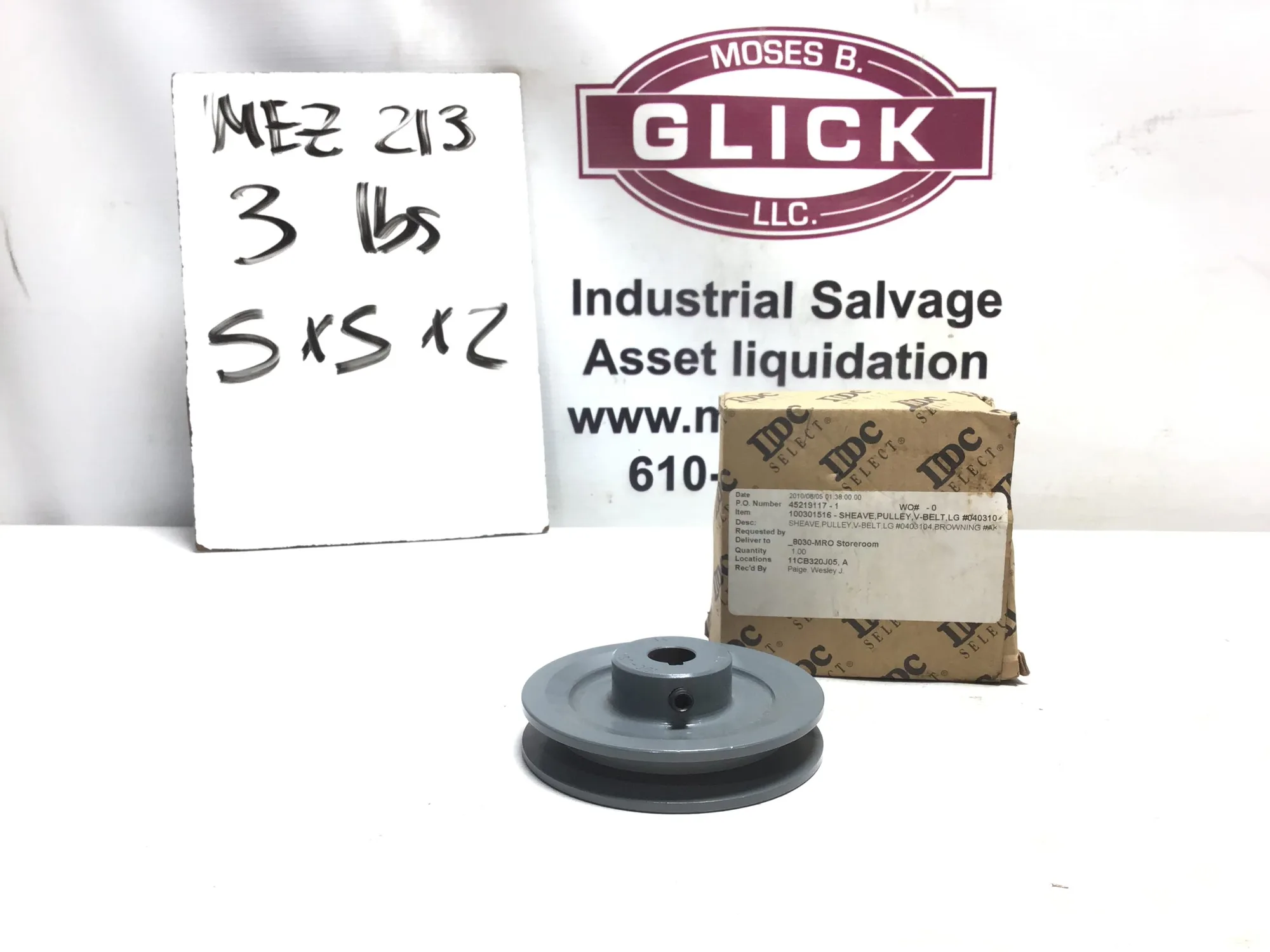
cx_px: 635
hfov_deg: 58.4
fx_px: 1137
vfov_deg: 45.4
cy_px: 476
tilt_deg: -11.1
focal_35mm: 31
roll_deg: +0.8
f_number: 2.4
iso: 40
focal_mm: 3.3
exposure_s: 1/120
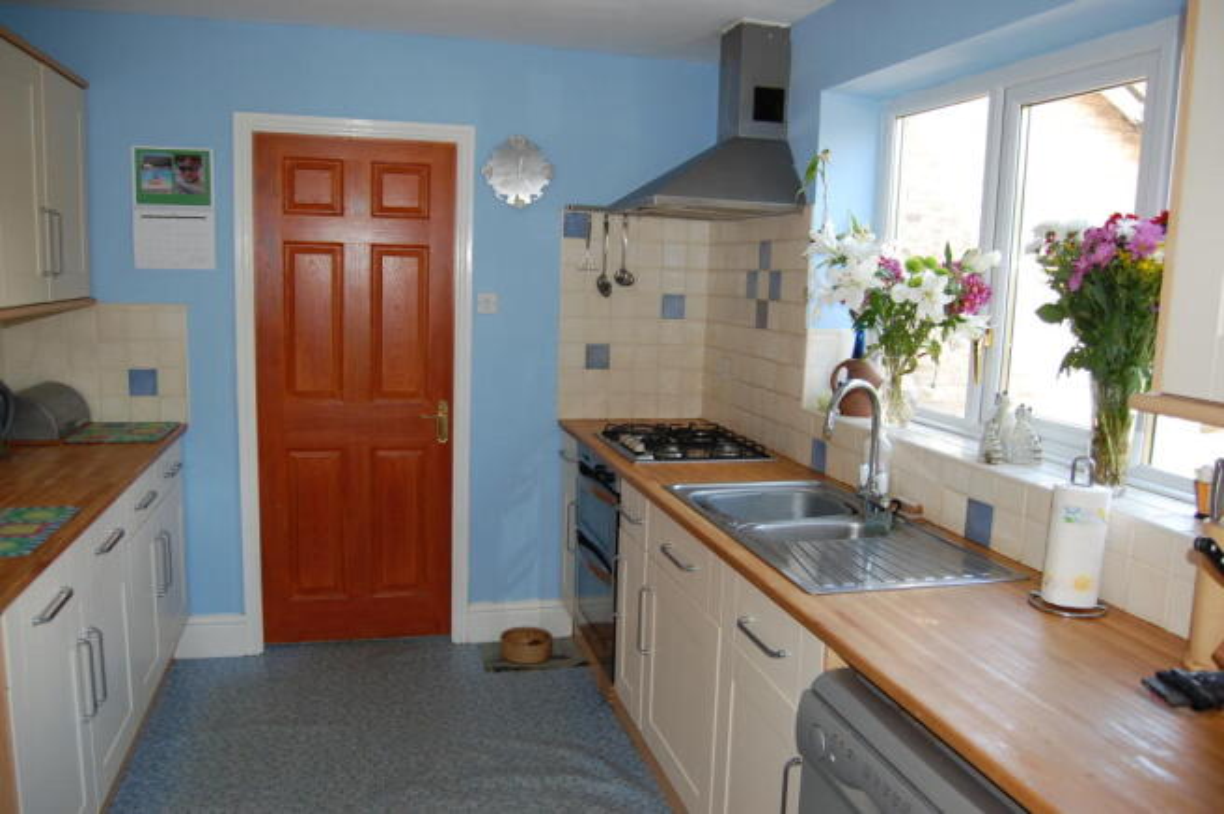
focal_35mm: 27
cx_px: 612
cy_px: 407
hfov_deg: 67.4
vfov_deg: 47.8
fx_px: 917
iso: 200
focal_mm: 18
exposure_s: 1/60
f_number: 3.5
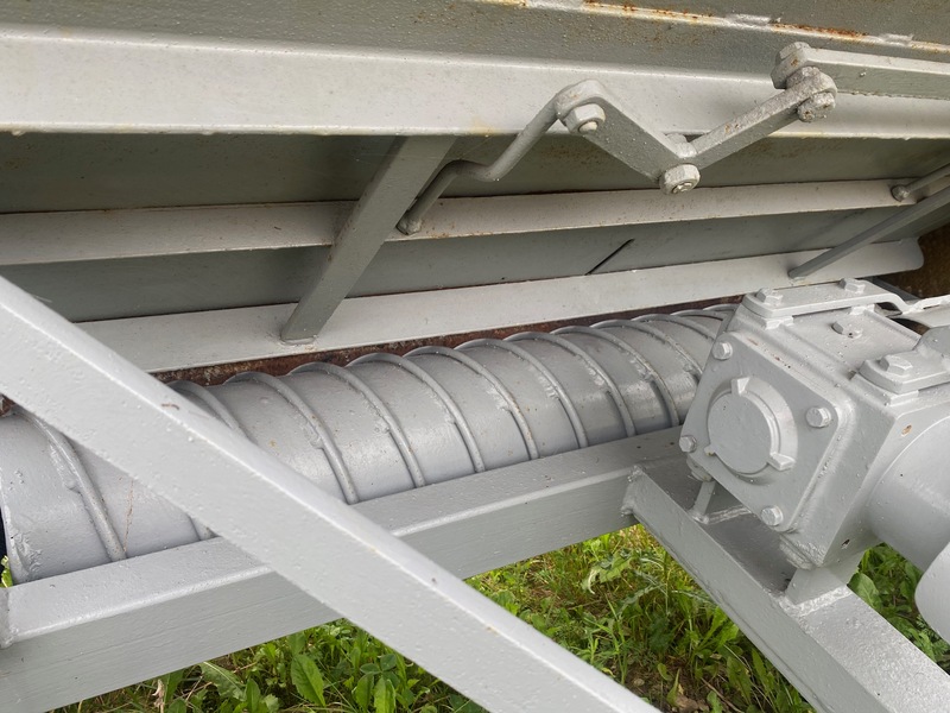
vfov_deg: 53.1
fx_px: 714
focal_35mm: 26
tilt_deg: -14.4
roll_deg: -1.7
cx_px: 475
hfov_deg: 67.3
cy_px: 356
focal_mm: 4.25
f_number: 1.8
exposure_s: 1/121
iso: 40
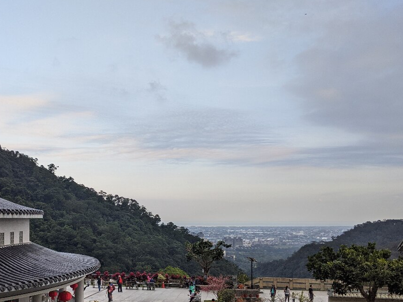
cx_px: 121
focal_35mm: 40
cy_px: 214
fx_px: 466
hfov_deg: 45.8
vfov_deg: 35.4
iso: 66
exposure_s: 1/734
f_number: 1.8
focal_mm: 4.44
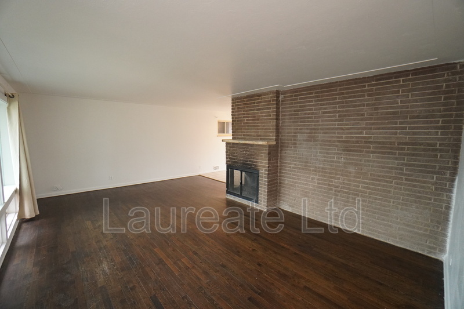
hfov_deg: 100.4
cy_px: 154
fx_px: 193
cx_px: 232
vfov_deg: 77.3
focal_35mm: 15
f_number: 4
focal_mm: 10
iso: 2500
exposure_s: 1/160
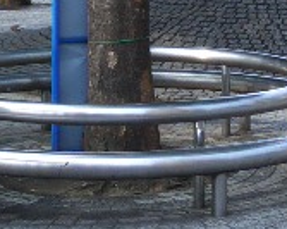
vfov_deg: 11.3
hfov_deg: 14.3
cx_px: 203
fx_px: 1145
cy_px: 12
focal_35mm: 135
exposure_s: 1/100
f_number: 4
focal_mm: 4.8
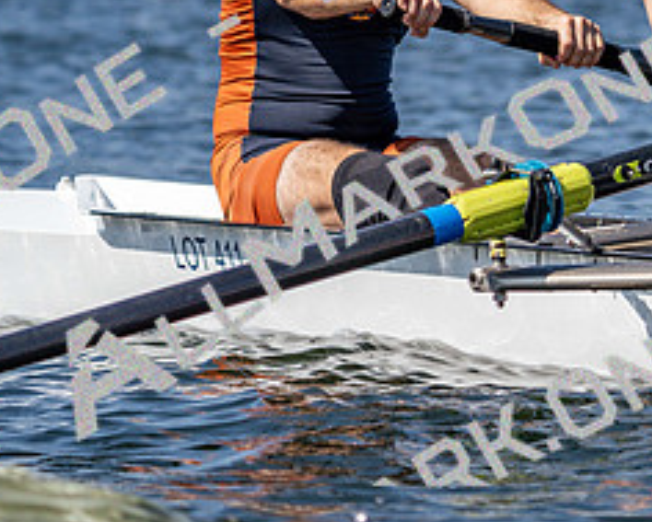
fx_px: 8899
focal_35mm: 461
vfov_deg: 3.4
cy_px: 12
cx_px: 627
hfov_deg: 4.2
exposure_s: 1/2000
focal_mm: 200
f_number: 5.6
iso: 200
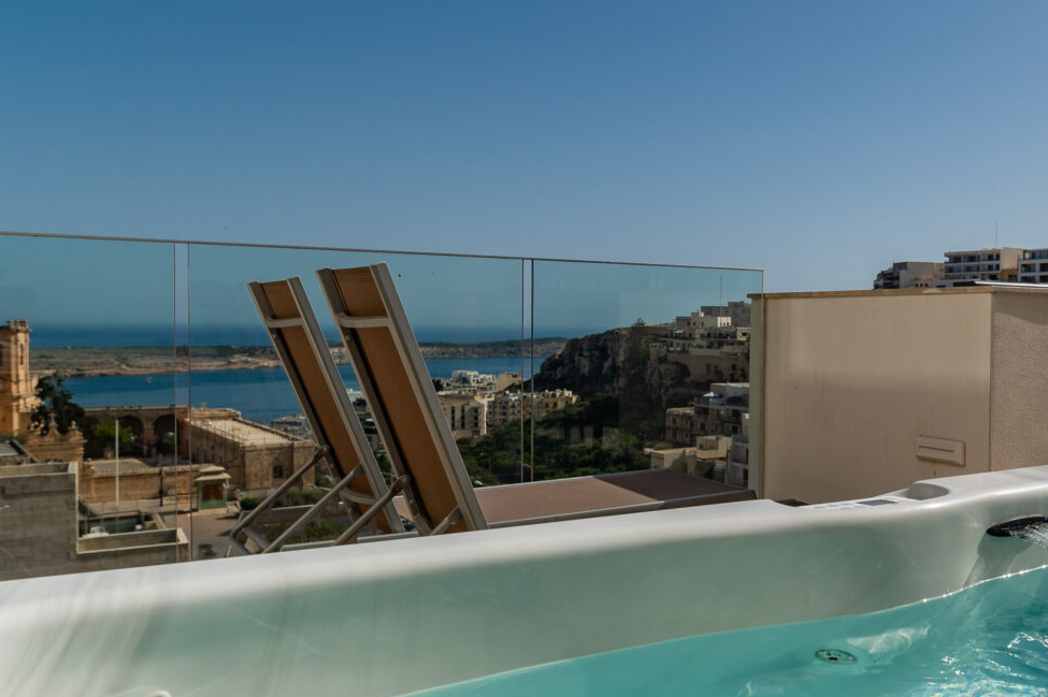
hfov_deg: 31.2
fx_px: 1833
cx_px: 812
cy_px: 360
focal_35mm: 63
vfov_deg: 21.5
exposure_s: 1/3200
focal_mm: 30
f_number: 4.5
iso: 100
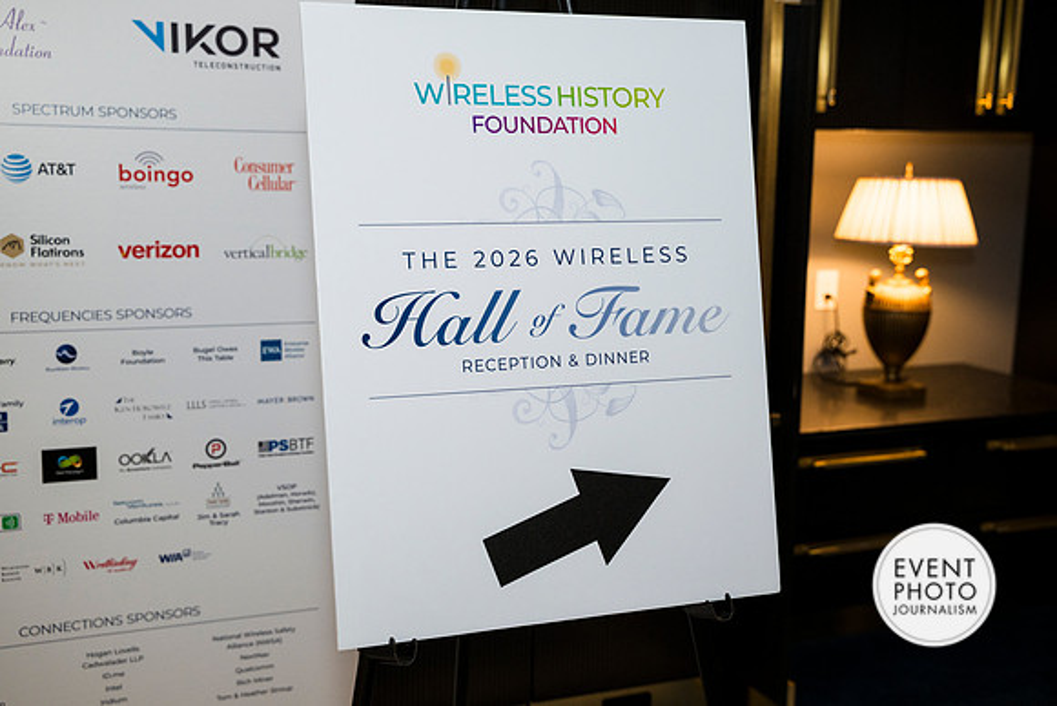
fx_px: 1321
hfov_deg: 43.6
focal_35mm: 45
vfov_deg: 29.9
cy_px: 353
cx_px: 528
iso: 800
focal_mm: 45
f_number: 4
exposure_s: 1/125
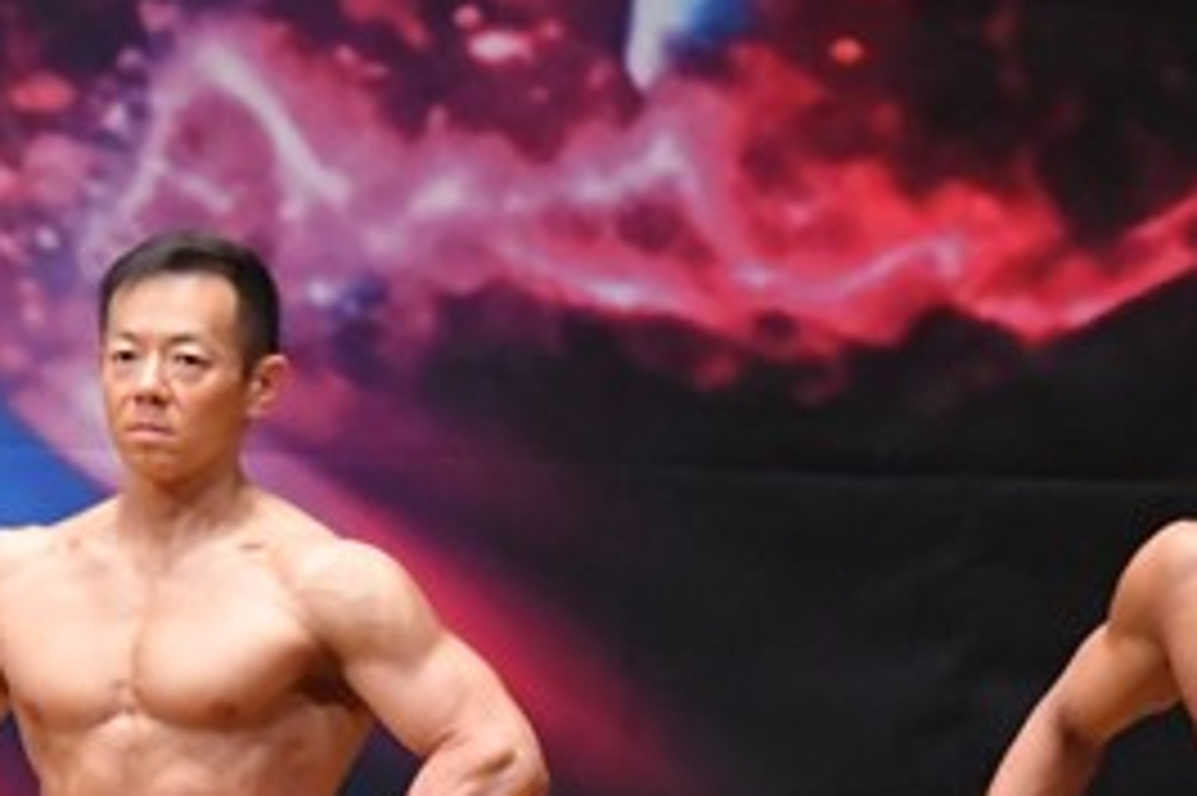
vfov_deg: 2.0
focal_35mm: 698
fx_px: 23193
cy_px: 1048
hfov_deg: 3.0
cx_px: 925
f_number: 5.6
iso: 8000
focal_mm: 160
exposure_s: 1/400
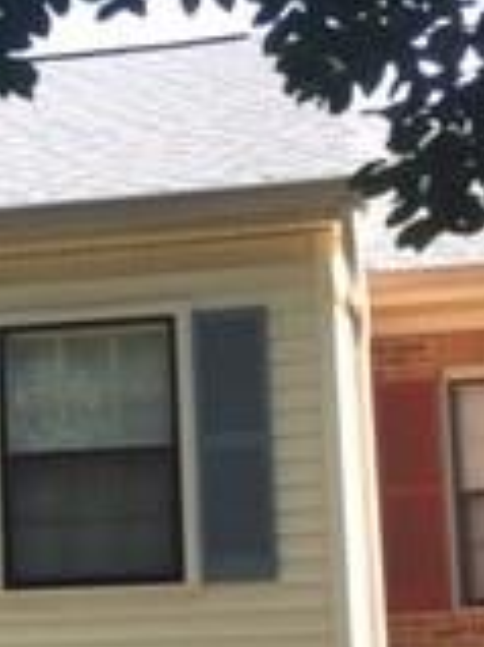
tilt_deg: +13.3
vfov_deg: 16.6
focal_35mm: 117
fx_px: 2184
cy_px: 598
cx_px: -264
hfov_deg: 12.0
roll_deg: -1.9
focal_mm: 4.15
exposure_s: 1/120
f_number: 2.2
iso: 25
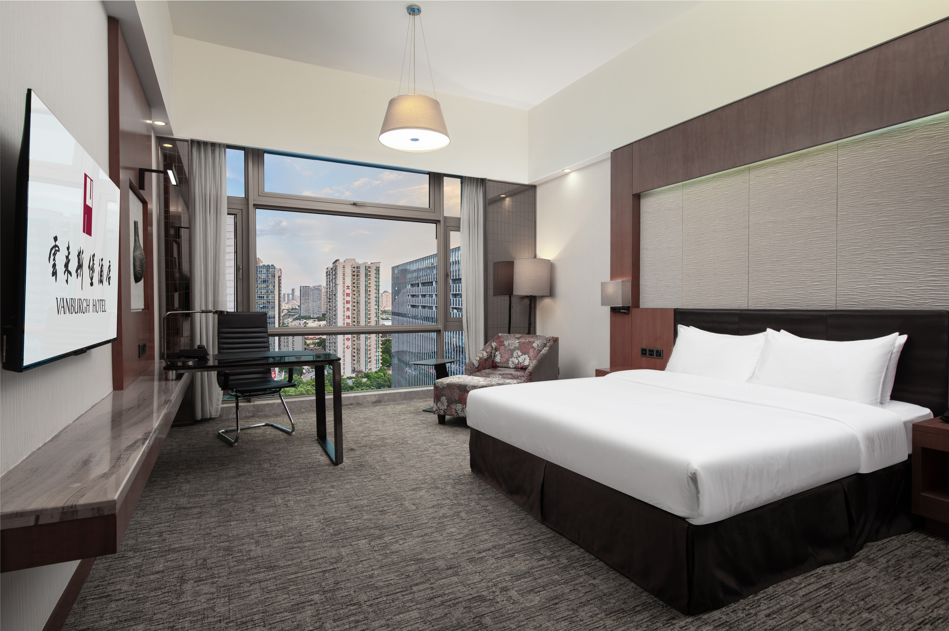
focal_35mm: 19
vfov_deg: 64.4
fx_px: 500
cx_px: 474
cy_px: 316
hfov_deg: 87.0
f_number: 11
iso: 64
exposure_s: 1/2
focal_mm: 19
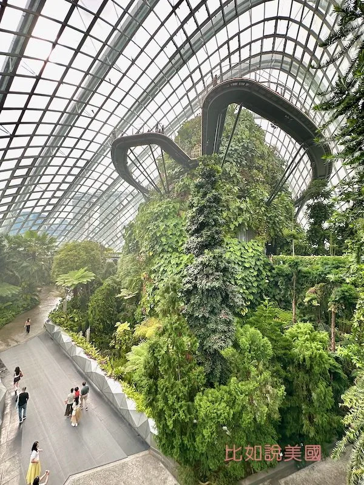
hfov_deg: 85.7
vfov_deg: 102.1
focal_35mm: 14
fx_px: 196
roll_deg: -1.2
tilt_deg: +3.9
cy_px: 242
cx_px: 182
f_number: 2.2
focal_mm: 2.22
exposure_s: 1/223
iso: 40
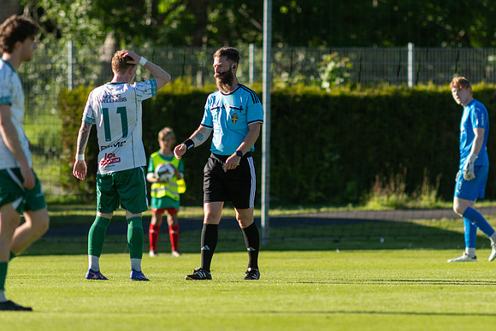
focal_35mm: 609
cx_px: 248
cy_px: 166
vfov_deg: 2.3
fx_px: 8398
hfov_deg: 3.4
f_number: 3.2
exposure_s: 1/1600
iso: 250
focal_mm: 300
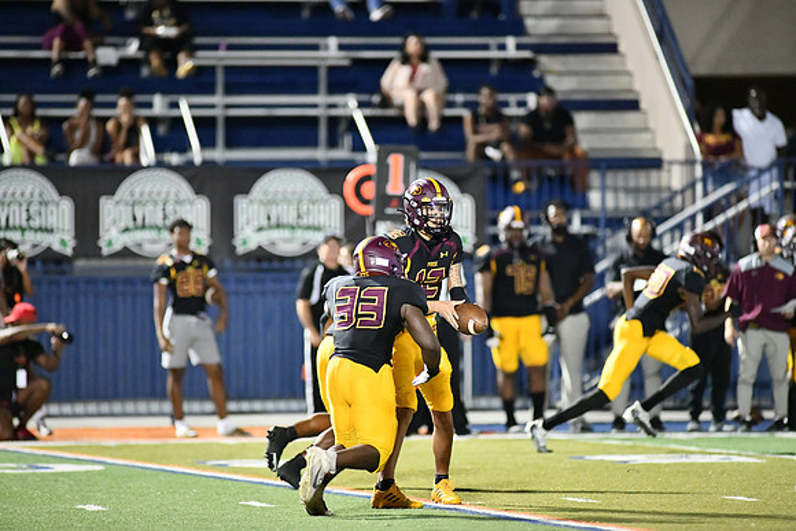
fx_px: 6635
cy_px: 266
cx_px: 398
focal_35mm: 300
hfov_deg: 6.9
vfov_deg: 4.6
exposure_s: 1/1000
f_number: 2.8
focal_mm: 300
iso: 10000
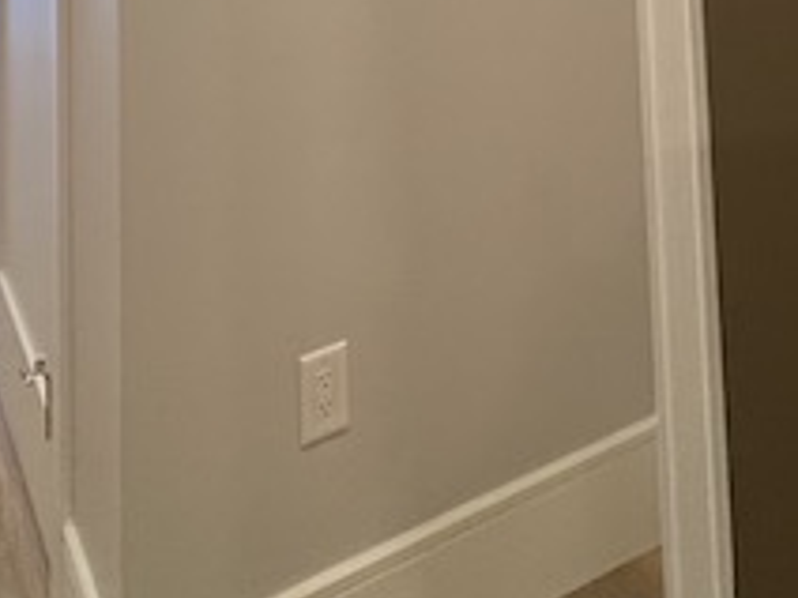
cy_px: -496
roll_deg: +2.3
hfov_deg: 38.6
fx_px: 1130
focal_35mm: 49
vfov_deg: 20.4
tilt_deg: +5.6
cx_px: 512
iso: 160
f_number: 1.8
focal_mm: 1.57
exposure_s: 1/60
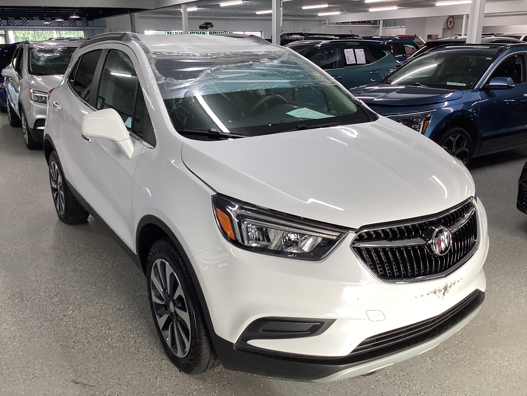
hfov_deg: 58.4
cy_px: 198
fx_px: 472
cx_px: 264
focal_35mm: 31
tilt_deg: -19.4
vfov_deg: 45.4
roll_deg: +1.1
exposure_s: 1/60
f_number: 2.4
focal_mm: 3.3
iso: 64
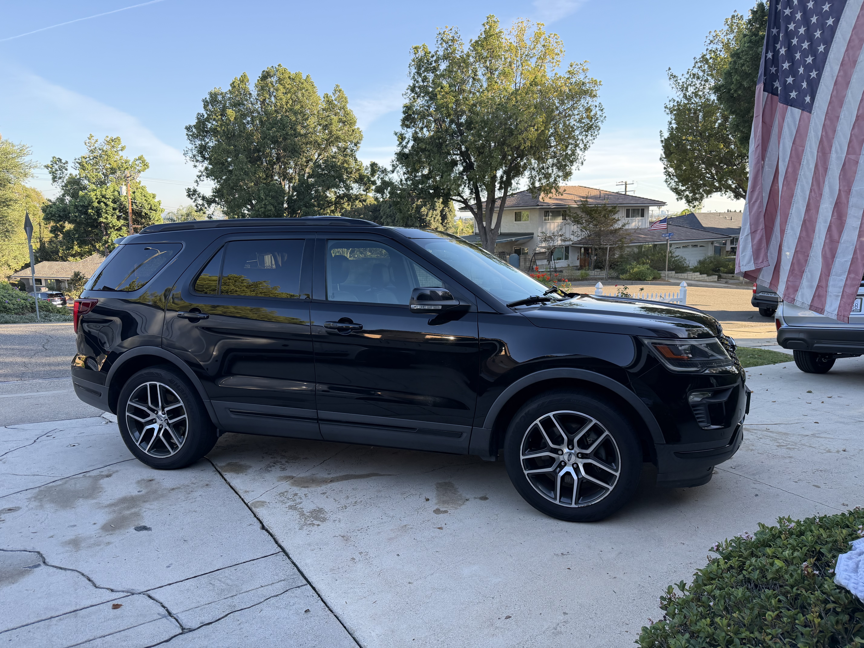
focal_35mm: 24
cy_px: 324
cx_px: 432
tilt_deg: -10.8
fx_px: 599
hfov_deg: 71.6
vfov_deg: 56.8
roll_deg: +1.6
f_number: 1.78
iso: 100
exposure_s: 1/765
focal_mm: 6.76
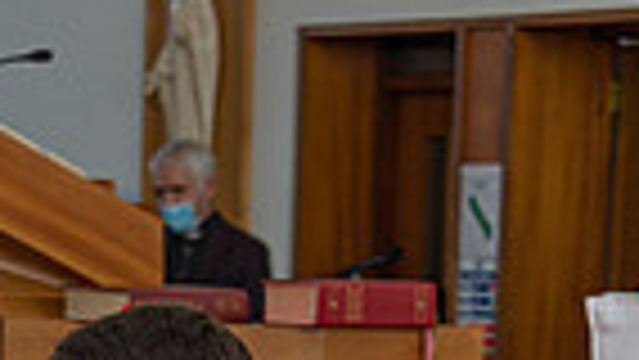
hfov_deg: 10.4
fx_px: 3492
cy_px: 994
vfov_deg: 5.6
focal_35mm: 206
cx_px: 74
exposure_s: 1/60
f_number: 5.6
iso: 200
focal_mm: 62
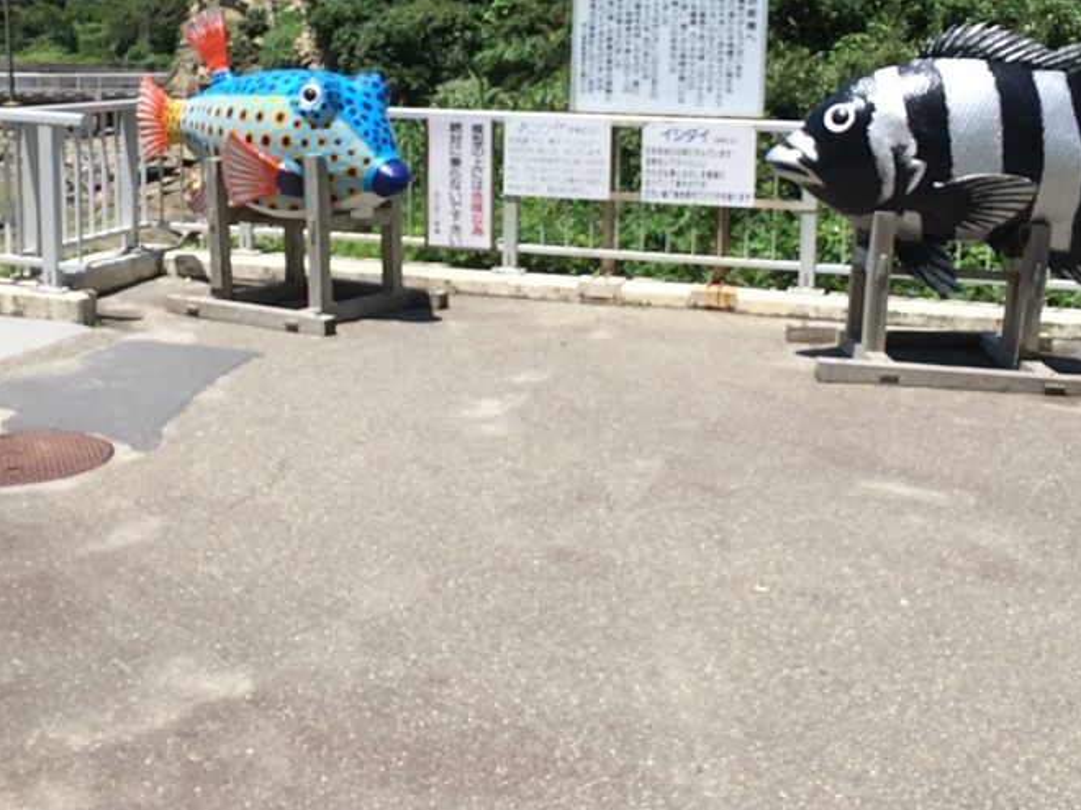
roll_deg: -1.8
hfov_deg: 42.0
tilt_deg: -9.1
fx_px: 1405
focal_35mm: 45
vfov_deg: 31.8
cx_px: 495
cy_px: 234
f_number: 2.2
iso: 32
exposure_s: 1/1789
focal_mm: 4.15
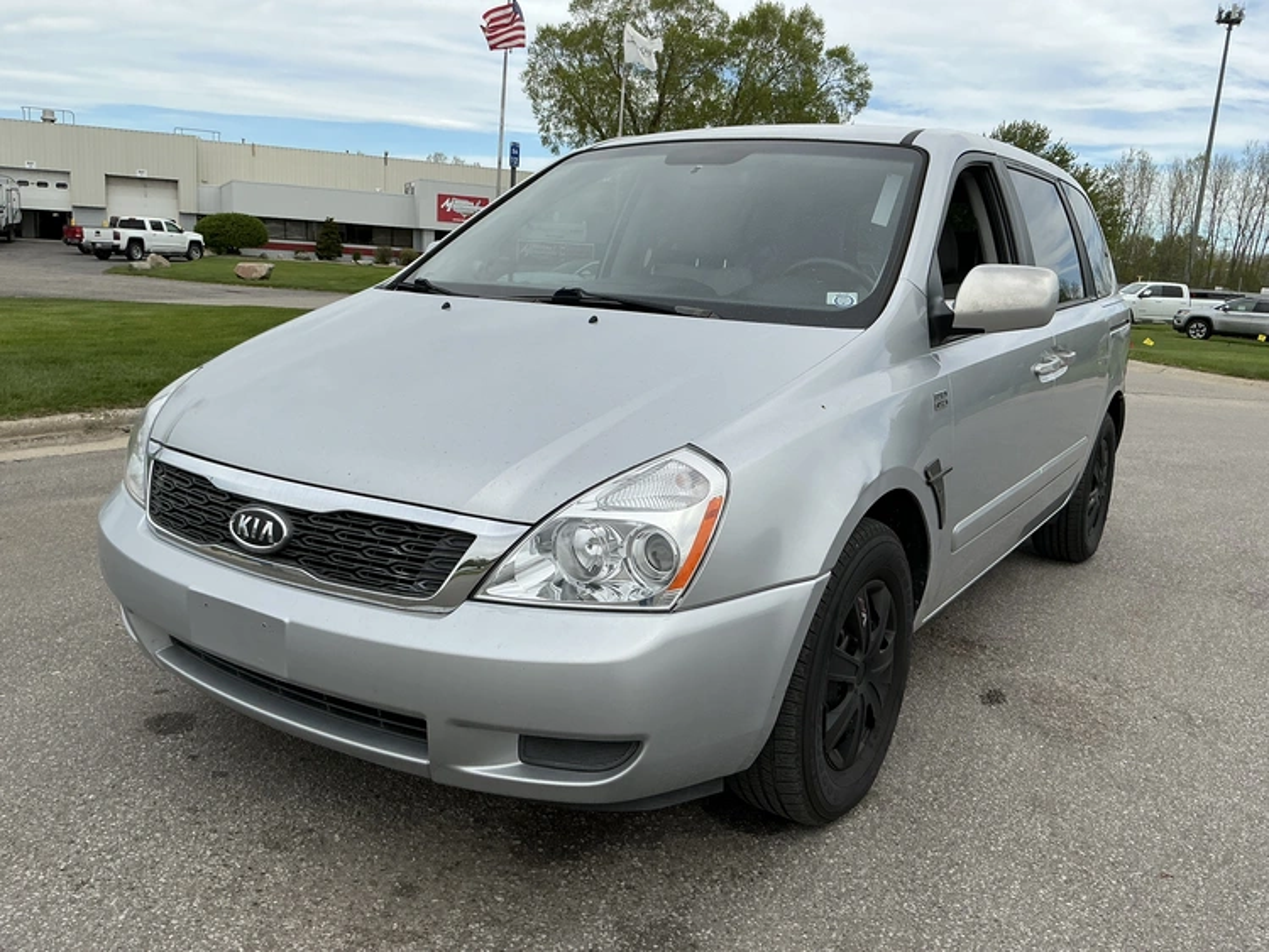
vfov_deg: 49.8
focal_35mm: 28
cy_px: 476
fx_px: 1027
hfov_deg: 63.4
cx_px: 634
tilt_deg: -10.6
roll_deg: -3.5
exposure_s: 1/1675
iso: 25
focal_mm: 3
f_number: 1.8
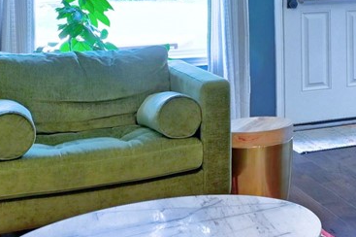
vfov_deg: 15.9
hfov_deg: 20.1
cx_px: 574
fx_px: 820
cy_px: -40
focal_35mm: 83
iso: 400
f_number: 8
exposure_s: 1/5
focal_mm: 14
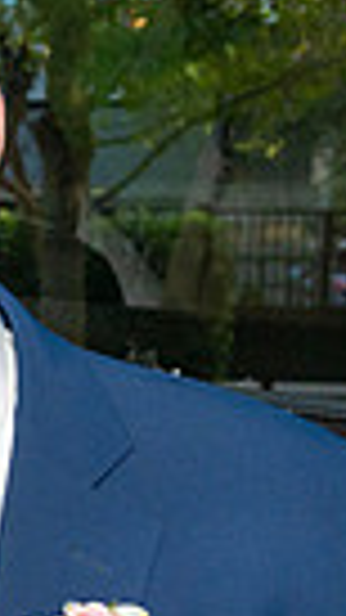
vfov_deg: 15.7
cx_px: -689
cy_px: 497
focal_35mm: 136
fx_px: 2220
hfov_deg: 7.8
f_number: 7.1
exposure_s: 1/100
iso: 400
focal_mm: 26.5
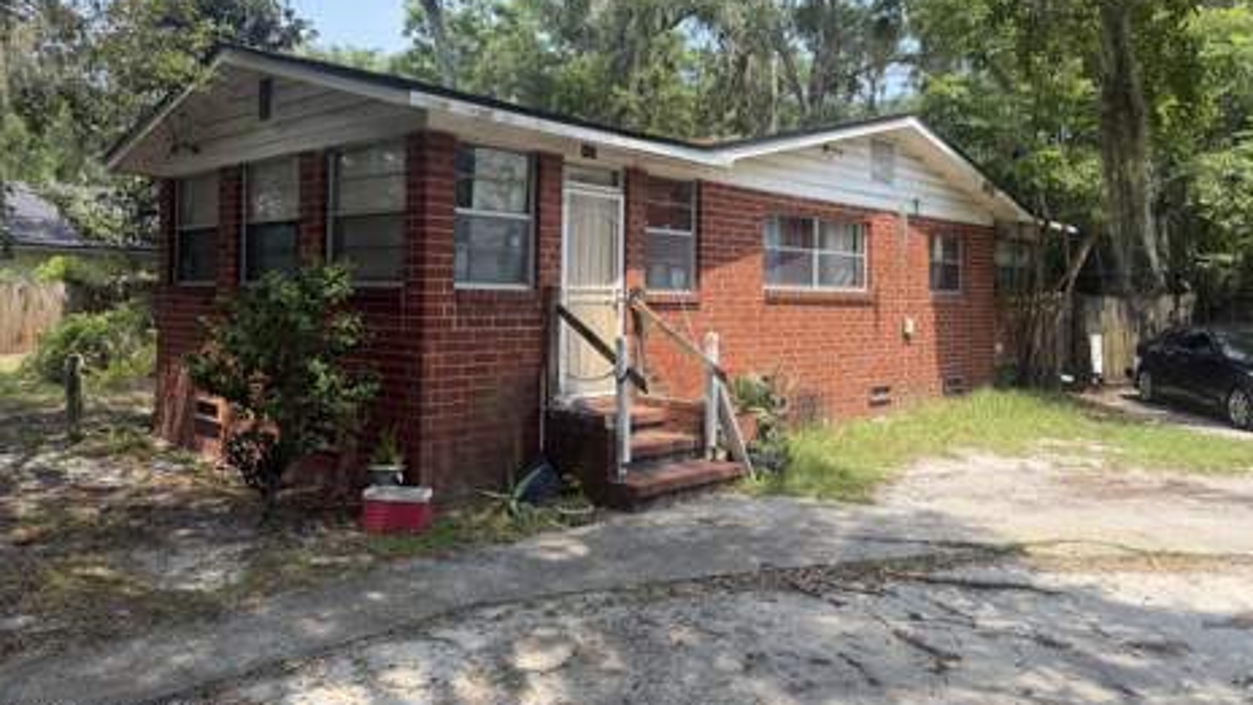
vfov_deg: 42.7
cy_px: 277
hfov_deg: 69.9
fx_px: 897
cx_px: 626
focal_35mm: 27
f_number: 1.78
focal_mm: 6.76
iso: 80
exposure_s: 1/1618
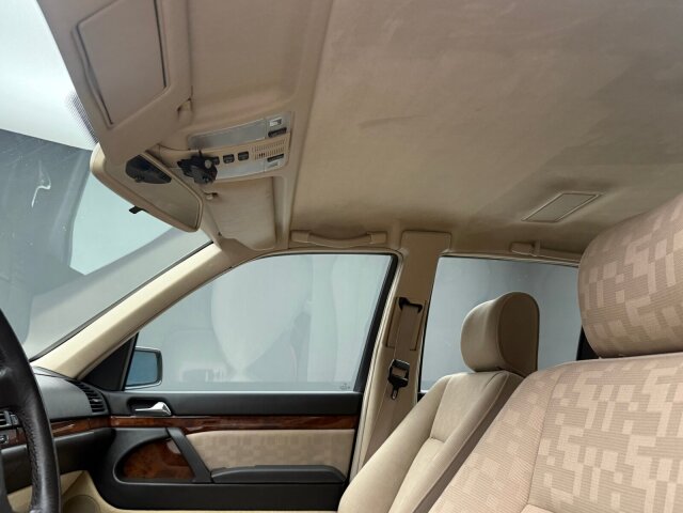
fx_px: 474
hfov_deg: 71.6
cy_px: 256
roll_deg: +7.7
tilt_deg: +13.7
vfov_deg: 56.8
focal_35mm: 24
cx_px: 342
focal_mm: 6.76
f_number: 1.78
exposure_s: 1/60
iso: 400
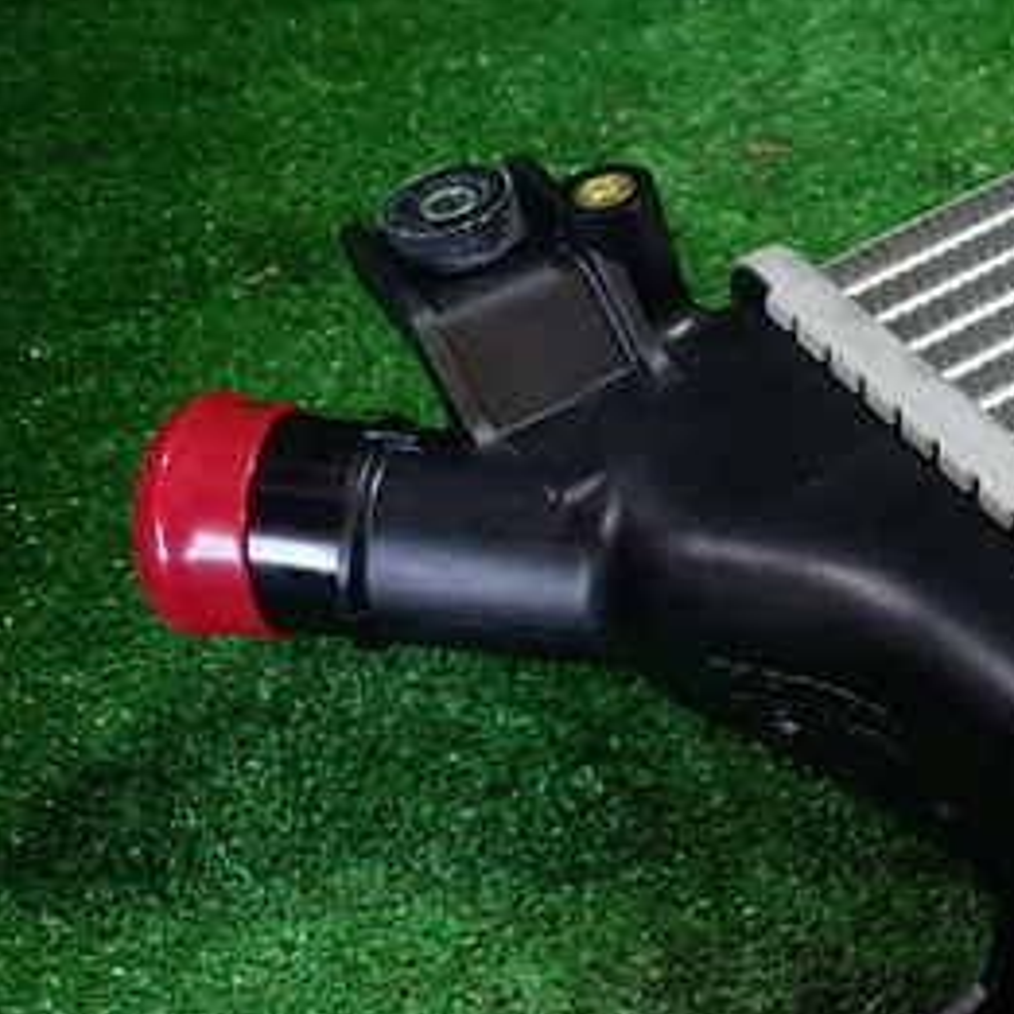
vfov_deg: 28.1
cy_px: 552
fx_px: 2022
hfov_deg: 25.8
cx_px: 1150
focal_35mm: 61
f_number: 2.3
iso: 200
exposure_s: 1/40
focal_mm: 5.4
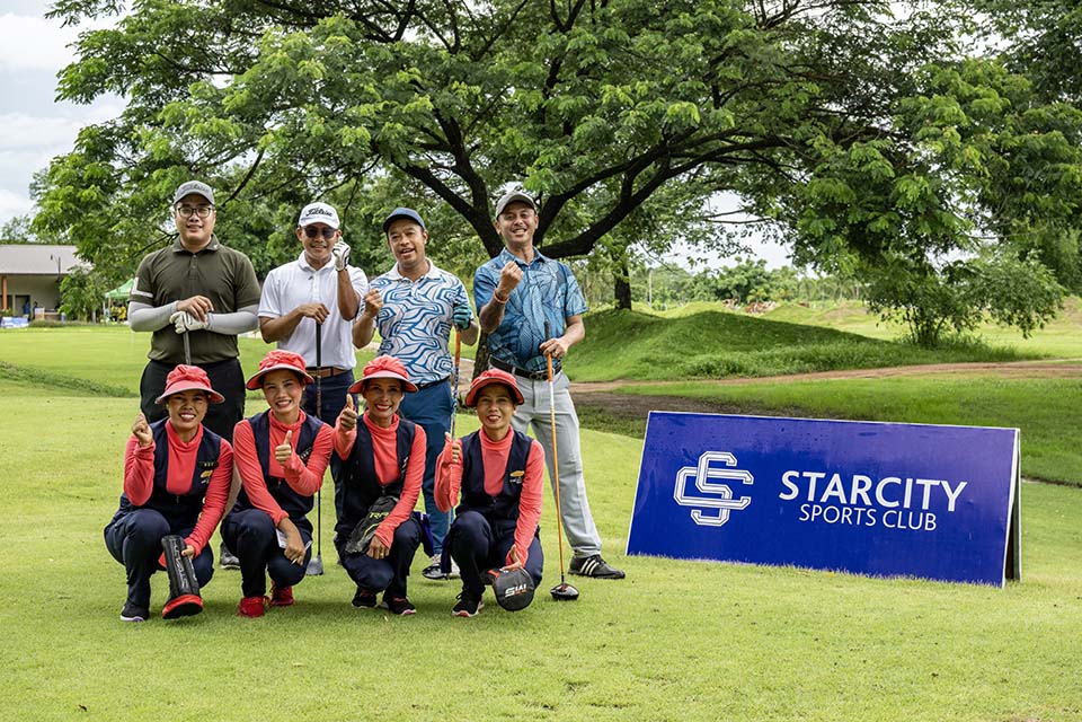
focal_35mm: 50
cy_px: 361
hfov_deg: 39.6
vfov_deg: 27.0
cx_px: 541
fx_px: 1503
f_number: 7.1
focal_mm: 50
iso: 560
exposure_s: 1/400
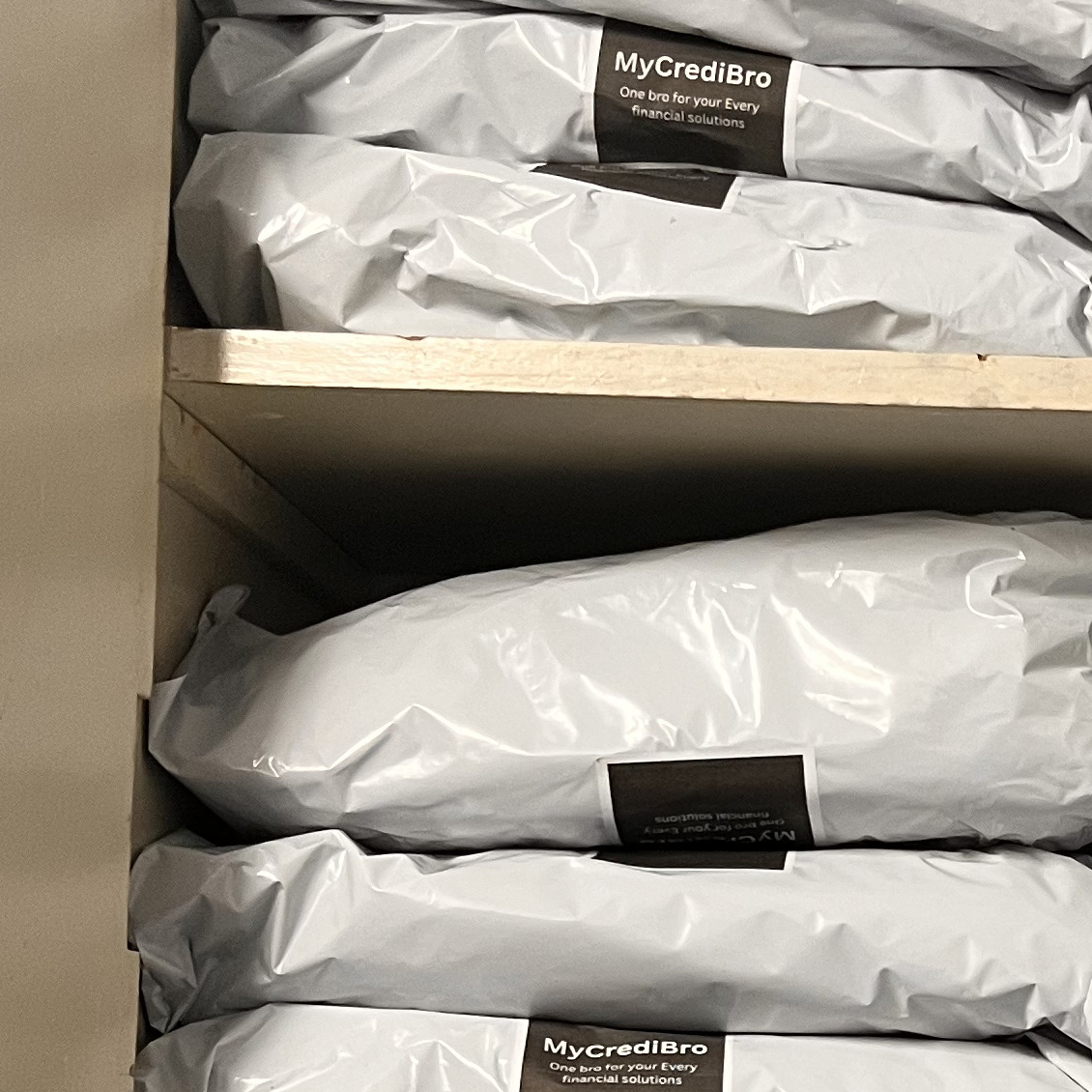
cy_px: 942
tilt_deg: +5.0
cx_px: 1246
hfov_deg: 20.1
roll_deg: +0.5
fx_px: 2927
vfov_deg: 20.8
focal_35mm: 82
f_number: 1.6
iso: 100
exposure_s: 1/50
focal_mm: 5.1
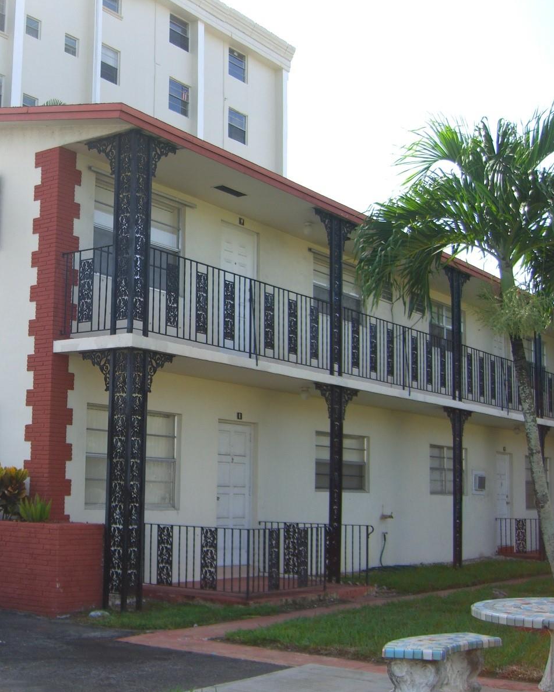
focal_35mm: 50
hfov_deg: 29.6
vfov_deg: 37.3
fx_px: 1025
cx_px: 111
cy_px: 349
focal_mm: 7.9
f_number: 2.8
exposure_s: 1/500
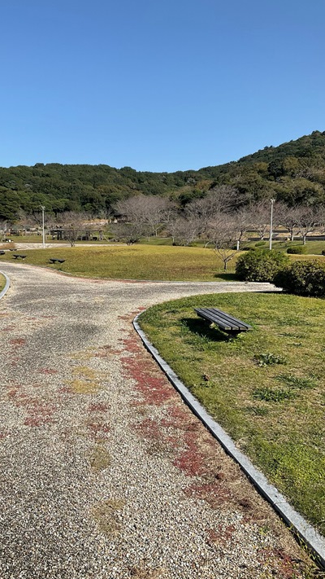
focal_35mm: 32
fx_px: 490
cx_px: 122
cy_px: 290
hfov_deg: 36.5
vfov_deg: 61.0
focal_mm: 3
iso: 16
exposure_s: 1/1848
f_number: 1.8
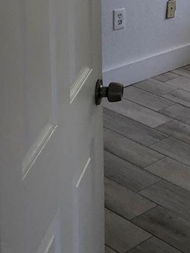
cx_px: 300
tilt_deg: -8.3
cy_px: -38
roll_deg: -1.0
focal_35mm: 91
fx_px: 666
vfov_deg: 20.3
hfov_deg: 14.9
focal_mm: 4
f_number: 1.8
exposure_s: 1/40
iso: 25
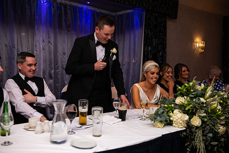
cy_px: 76
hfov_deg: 50.7
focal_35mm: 38
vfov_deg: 35.1
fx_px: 242
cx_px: 114
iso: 640
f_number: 3.5
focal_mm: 38
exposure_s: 1/160
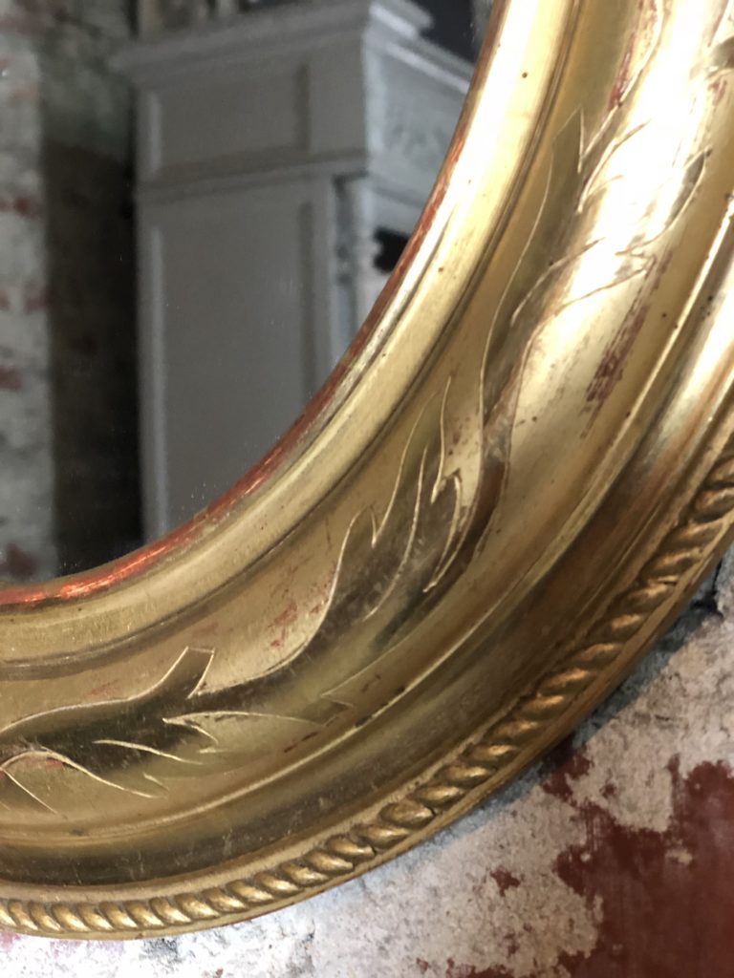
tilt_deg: +8.1
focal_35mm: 52
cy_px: 489
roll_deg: -1.8
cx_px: 367
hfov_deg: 28.0
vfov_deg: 36.8
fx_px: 1470
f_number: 2.4
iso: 160
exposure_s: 1/13
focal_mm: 6
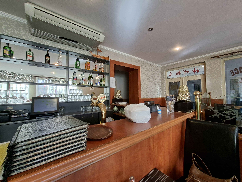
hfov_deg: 106.2
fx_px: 91
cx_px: 121
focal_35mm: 13
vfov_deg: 89.9
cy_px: 91
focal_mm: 1.74
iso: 64
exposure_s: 1/50
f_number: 2.2
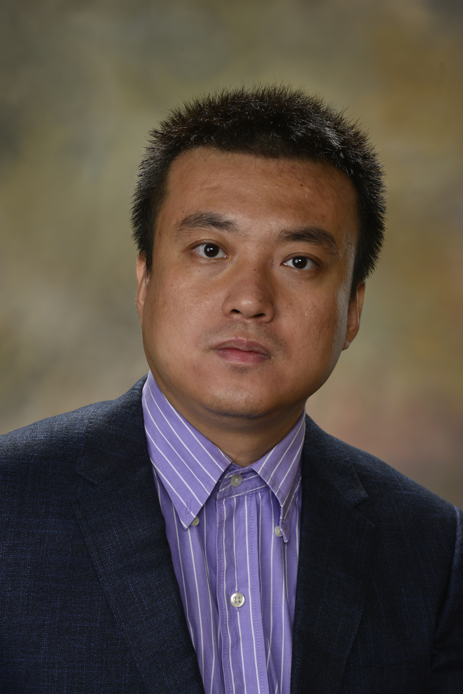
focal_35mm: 190
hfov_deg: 7.2
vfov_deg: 10.8
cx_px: 232
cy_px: 347
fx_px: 3662
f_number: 6.3
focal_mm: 190
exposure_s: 1/60
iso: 200
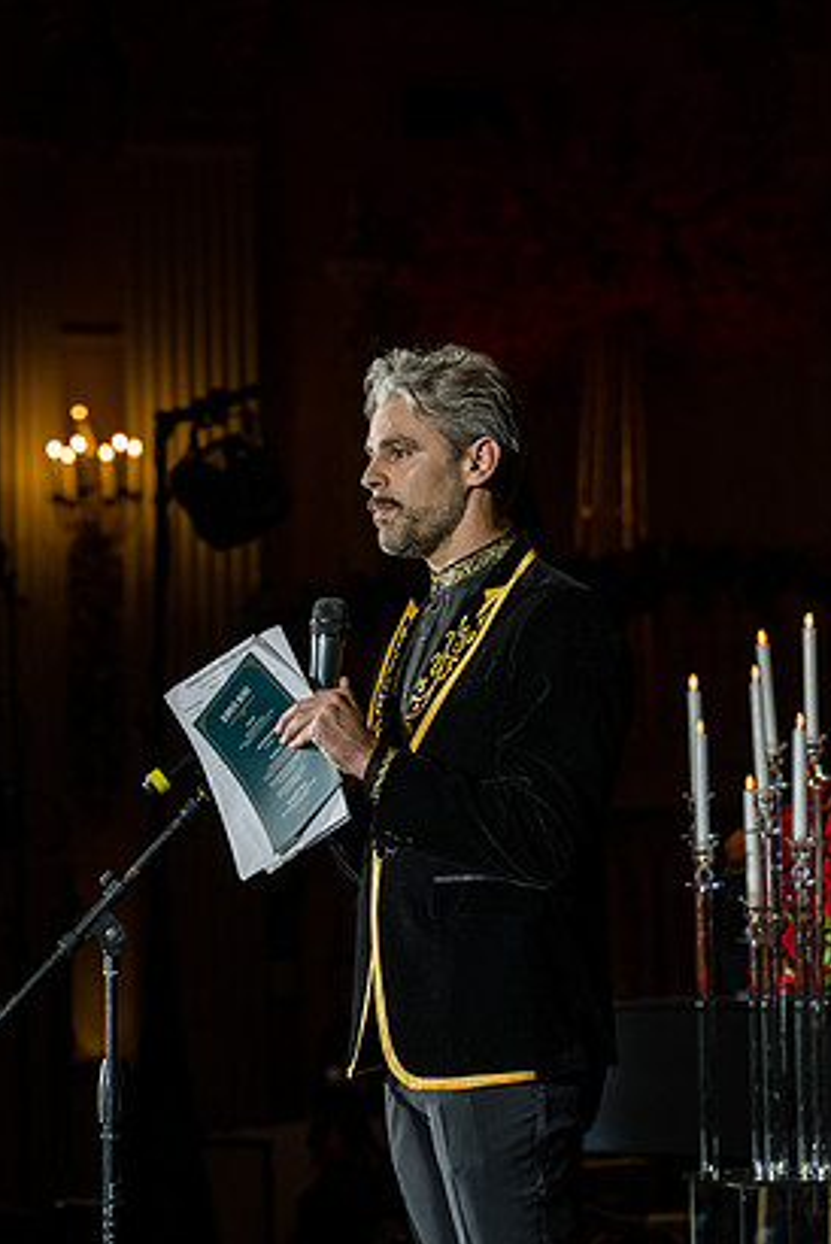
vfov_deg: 22.4
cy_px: 580
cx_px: 425
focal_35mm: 91
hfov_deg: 15.1
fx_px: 3145
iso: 640
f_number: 3.5
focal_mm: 83
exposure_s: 1/400
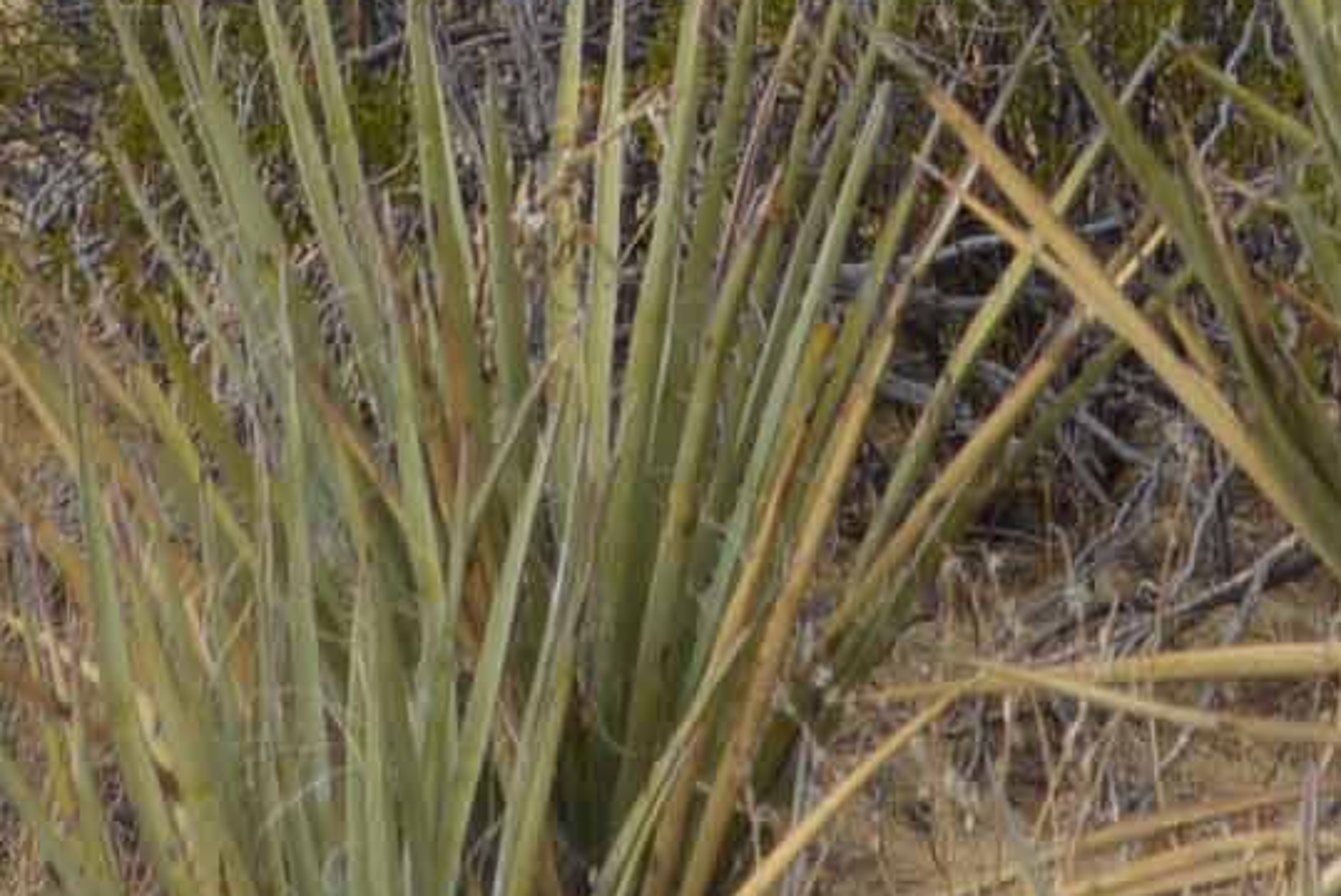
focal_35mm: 458
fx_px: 17061
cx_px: 1373
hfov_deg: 4.5
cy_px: -1568
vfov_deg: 3.0
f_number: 8
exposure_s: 1/250
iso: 125
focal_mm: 55
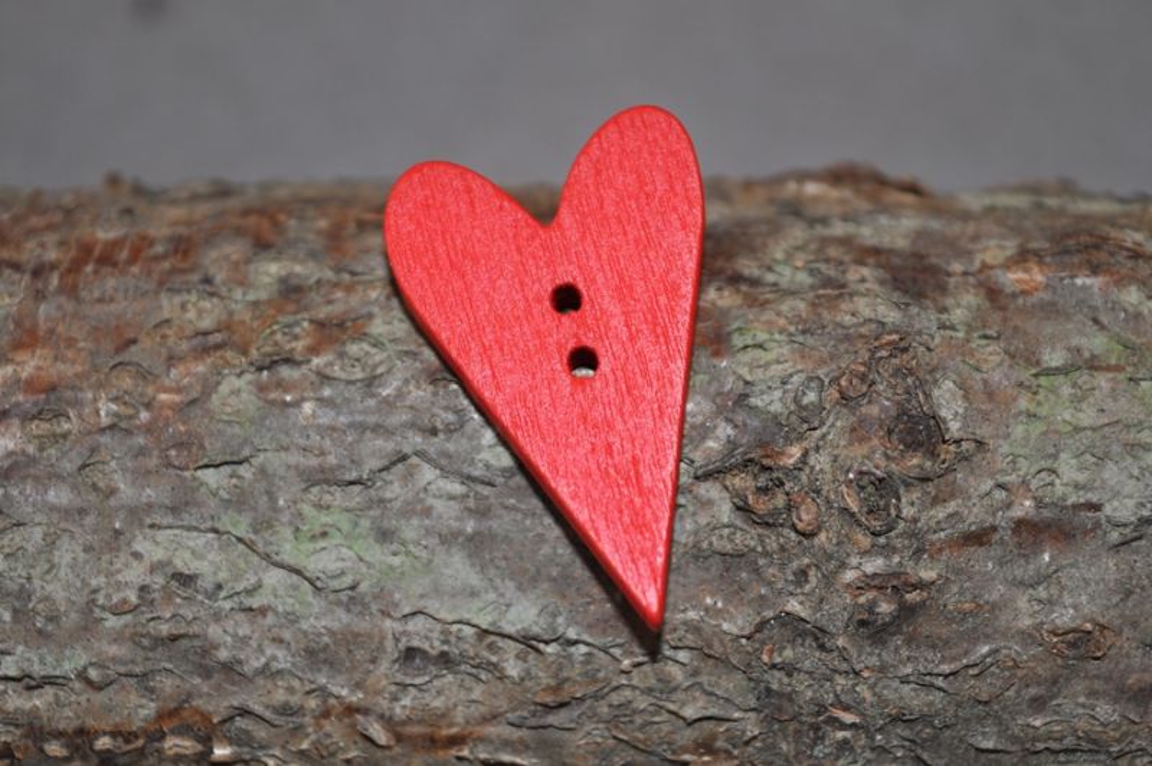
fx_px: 2638
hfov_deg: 24.6
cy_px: 383
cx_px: 576
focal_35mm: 82
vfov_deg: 16.5
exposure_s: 1/60
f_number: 5.6
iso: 200
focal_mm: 55
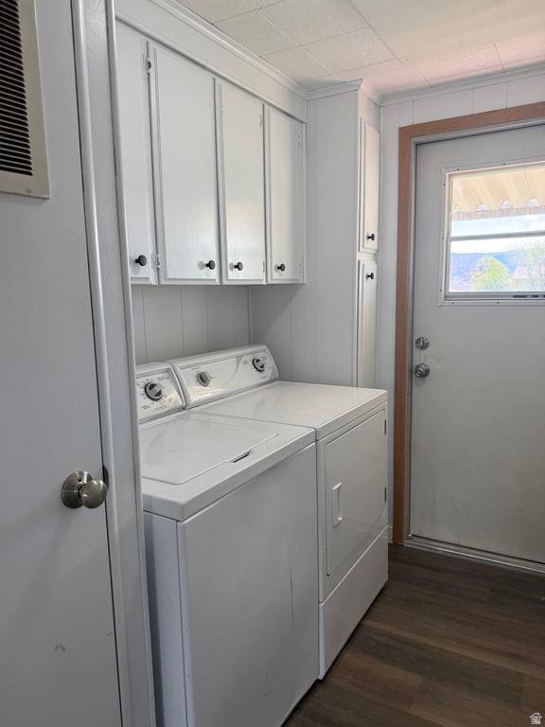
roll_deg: +0.7
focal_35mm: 24
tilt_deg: -7.5
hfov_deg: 56.8
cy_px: 364
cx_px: 272
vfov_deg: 71.6
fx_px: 504
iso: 125
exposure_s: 1/230
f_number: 1.78
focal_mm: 6.76
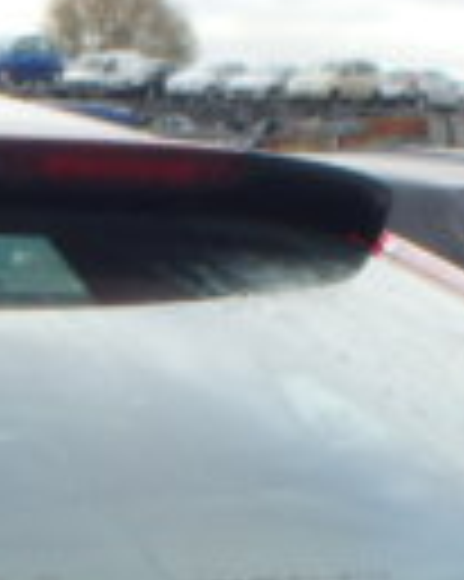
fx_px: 2337
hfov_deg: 10.6
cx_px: -401
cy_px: 944
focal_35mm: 136
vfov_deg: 13.2
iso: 125
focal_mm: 5
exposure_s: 1/80
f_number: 3.9
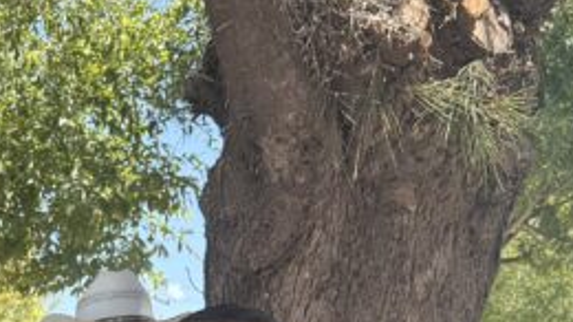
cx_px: -11
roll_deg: -1.3
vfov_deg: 10.8
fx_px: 1564
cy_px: 629
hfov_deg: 20.1
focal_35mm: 103
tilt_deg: -6.0
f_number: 1.78
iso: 100
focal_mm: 6.76
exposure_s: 1/1060
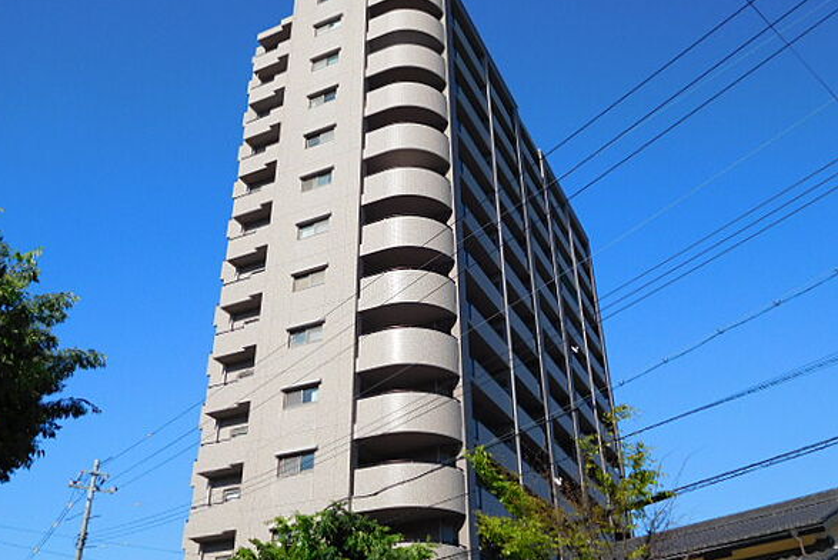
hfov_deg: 55.8
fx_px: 792
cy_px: 266
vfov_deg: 38.9
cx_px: 411
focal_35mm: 34
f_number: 7.2
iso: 125
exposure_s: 1/400
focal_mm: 5.7
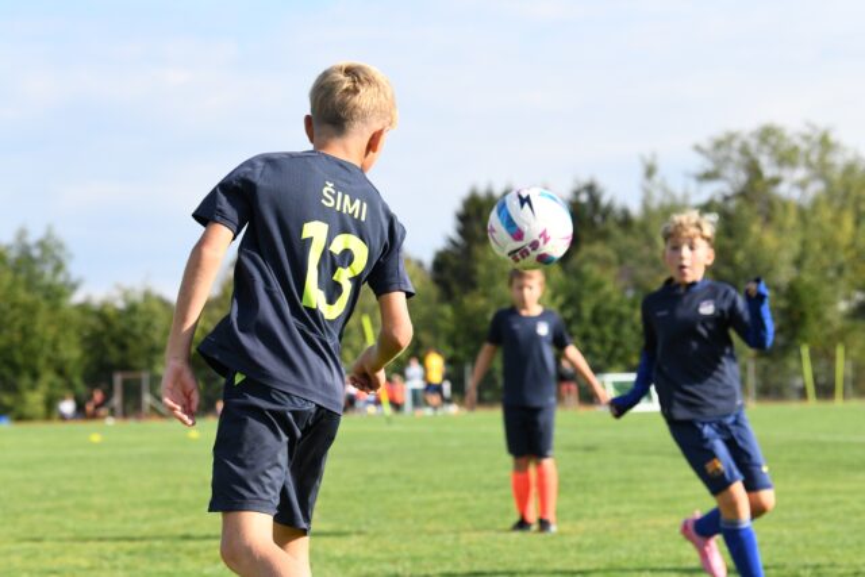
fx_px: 2283
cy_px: 288
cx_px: 432
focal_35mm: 95
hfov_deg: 21.5
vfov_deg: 14.4
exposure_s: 1/8000
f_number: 6.3
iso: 3200
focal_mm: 95
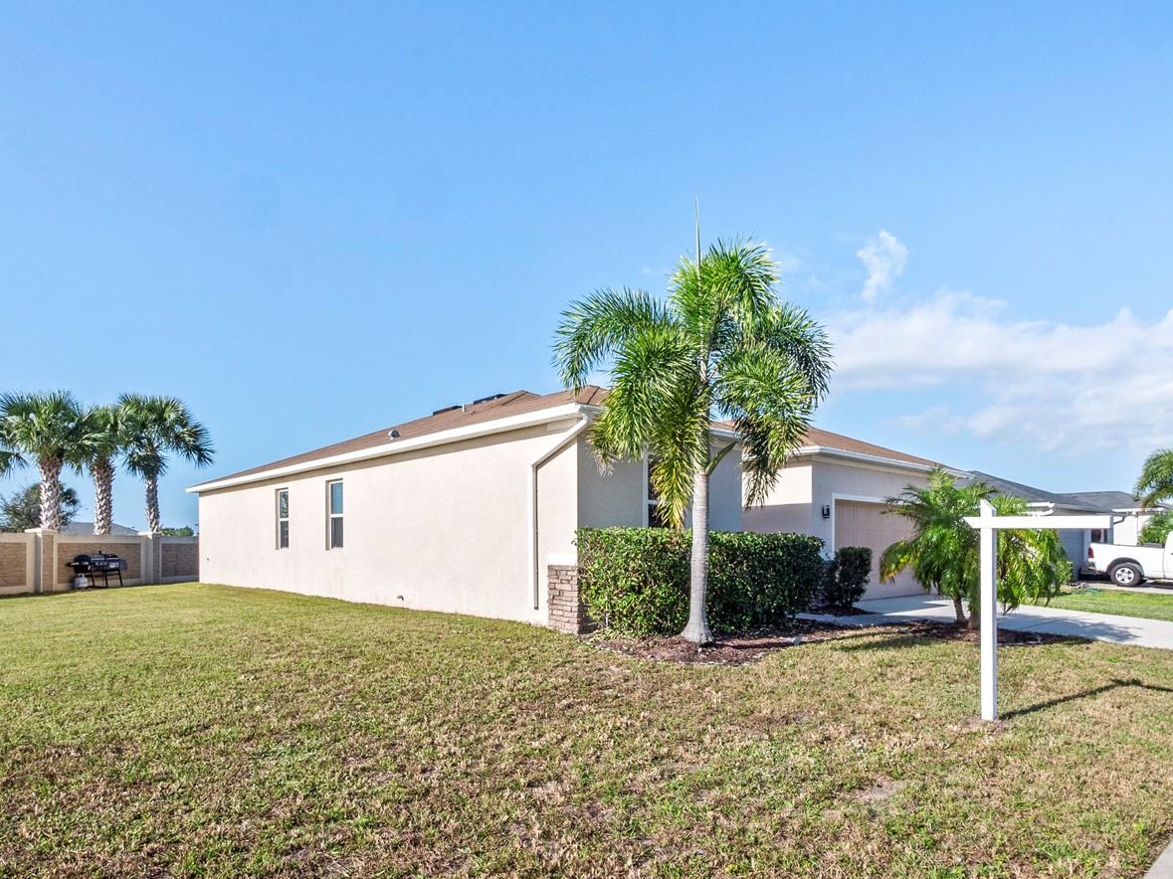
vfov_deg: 68.6
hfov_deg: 84.5
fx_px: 644
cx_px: 640
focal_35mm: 19
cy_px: 419
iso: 200
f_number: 9
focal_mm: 7
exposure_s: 1/500
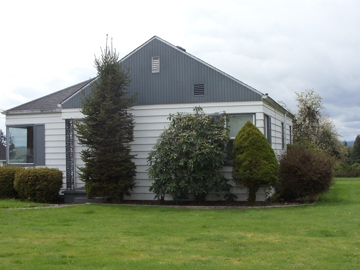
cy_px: 142
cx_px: 201
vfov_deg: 29.1
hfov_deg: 38.1
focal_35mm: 50
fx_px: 520
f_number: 4.9
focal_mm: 6.3
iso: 50
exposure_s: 1/369
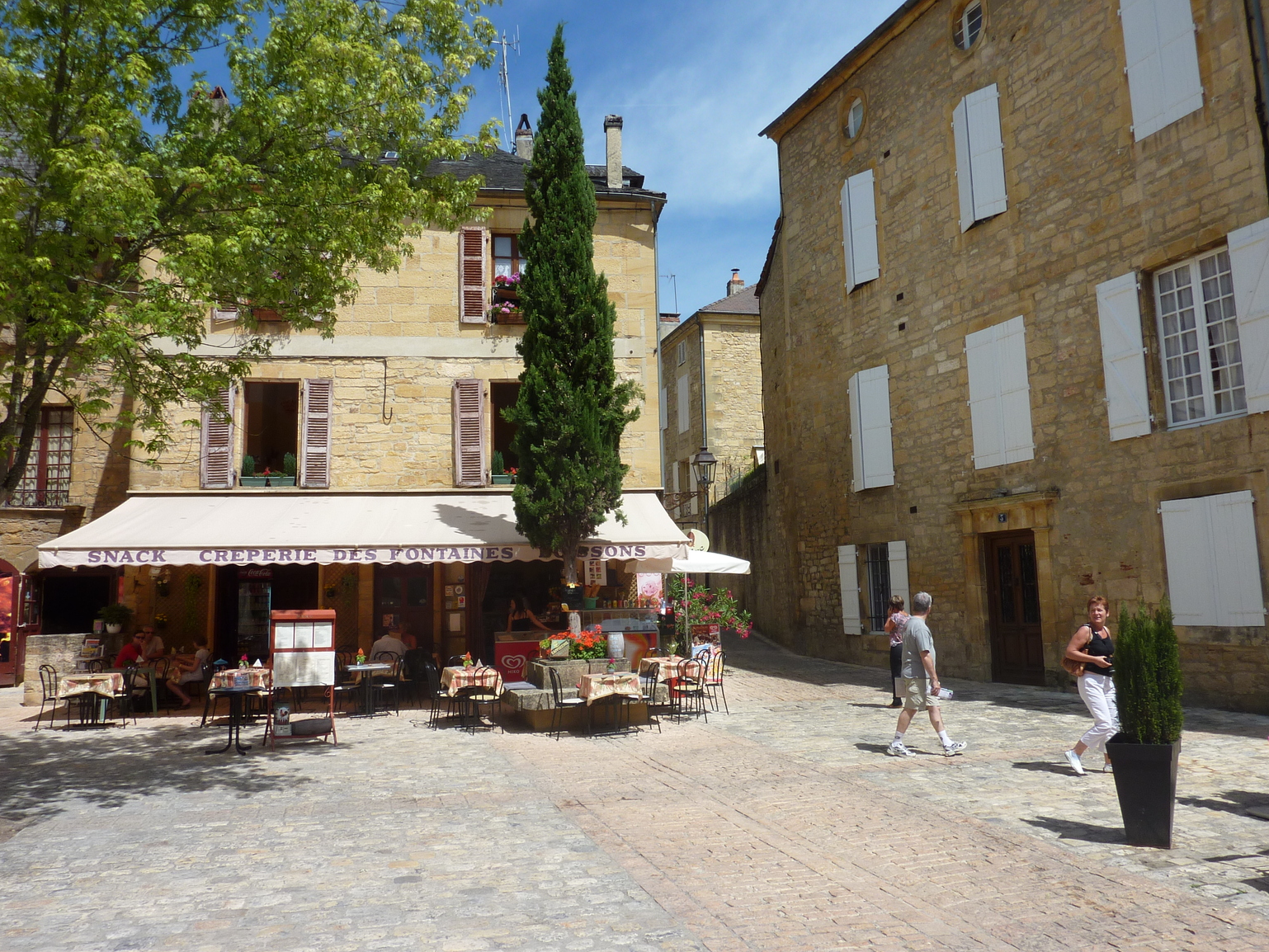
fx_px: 953
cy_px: 474
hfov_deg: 67.3
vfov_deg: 53.1
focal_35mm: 26
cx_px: 650
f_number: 5
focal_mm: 4.1
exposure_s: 1/500
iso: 80
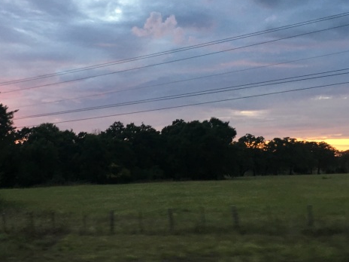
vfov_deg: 29.1
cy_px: 108
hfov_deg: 37.8
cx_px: 117
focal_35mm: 50
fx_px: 504
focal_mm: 4.15
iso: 40
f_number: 2.2
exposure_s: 1/30
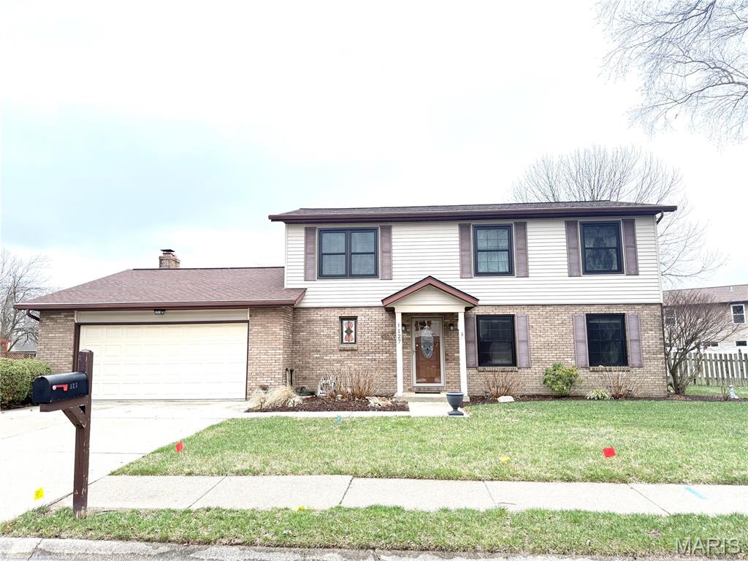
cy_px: 280
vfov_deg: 56.8
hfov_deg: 71.6
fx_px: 519
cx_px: 374
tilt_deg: +9.4
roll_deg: +1.2
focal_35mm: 24
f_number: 1.78
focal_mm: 6.76
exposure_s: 1/146
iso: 100
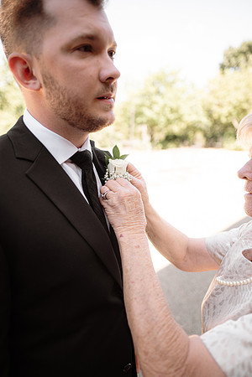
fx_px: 252
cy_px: 188
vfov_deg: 73.7
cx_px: 126
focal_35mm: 24
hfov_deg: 53.1
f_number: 2.2
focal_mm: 24
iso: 100
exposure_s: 1/500
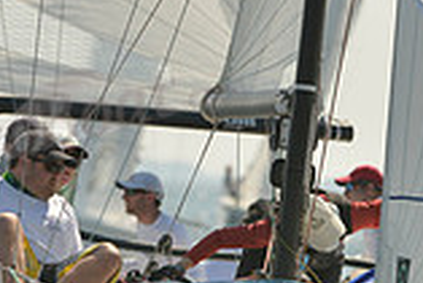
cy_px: 228
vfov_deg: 1.4
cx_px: 388
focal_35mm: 999
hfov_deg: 2.1
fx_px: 11749
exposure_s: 1/1600
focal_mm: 270
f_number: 7.1
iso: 280
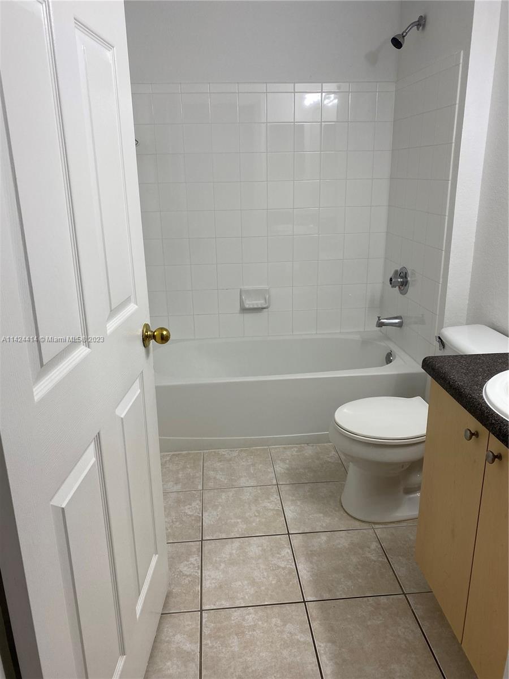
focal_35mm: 26
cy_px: 340
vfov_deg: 67.3
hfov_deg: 53.1
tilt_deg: -17.4
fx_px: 510
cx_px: 254
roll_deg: +1.6
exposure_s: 1/120
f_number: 1.8
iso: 64
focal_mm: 4.25
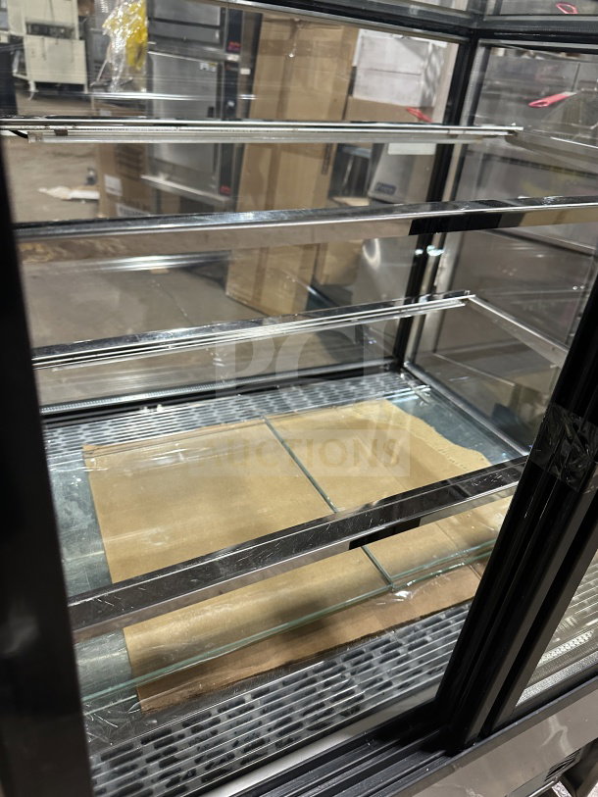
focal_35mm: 24
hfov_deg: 56.8
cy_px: 398
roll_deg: -9.2
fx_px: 553
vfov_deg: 71.6
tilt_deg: -30.2
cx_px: 299
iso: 320
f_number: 1.78
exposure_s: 1/60
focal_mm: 6.86
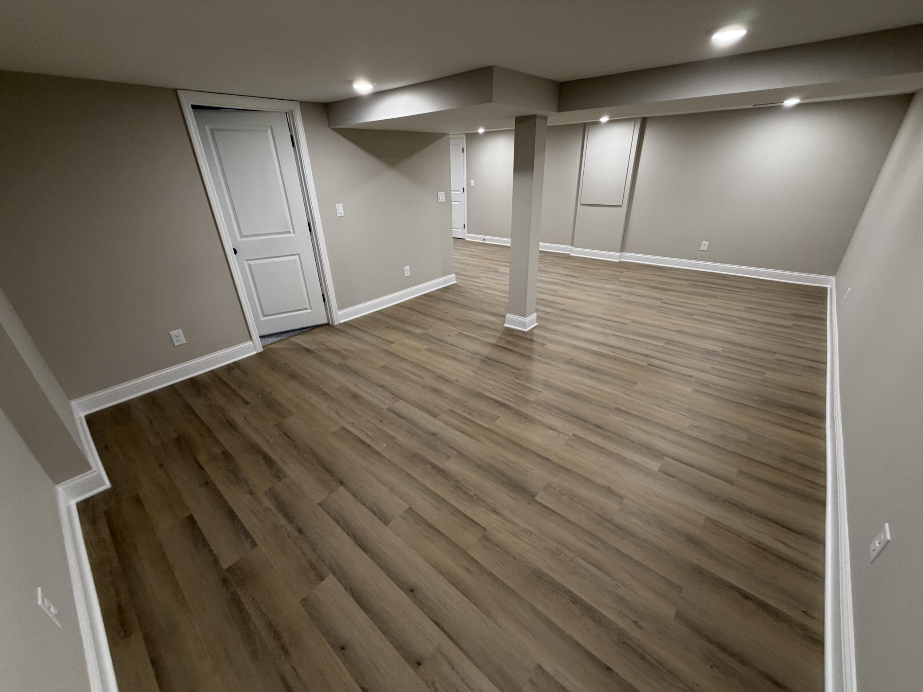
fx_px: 373
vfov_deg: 85.7
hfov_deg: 102.1
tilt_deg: -27.5
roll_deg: +2.2
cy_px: 346
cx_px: 462
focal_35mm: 14
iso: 250
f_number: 2.2
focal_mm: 2.22
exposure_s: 1/60
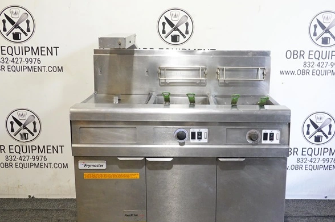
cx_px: 198
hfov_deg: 39.5
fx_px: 465
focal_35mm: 50
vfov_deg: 26.9
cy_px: 130
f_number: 4
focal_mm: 15.59
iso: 1250
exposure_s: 1/50
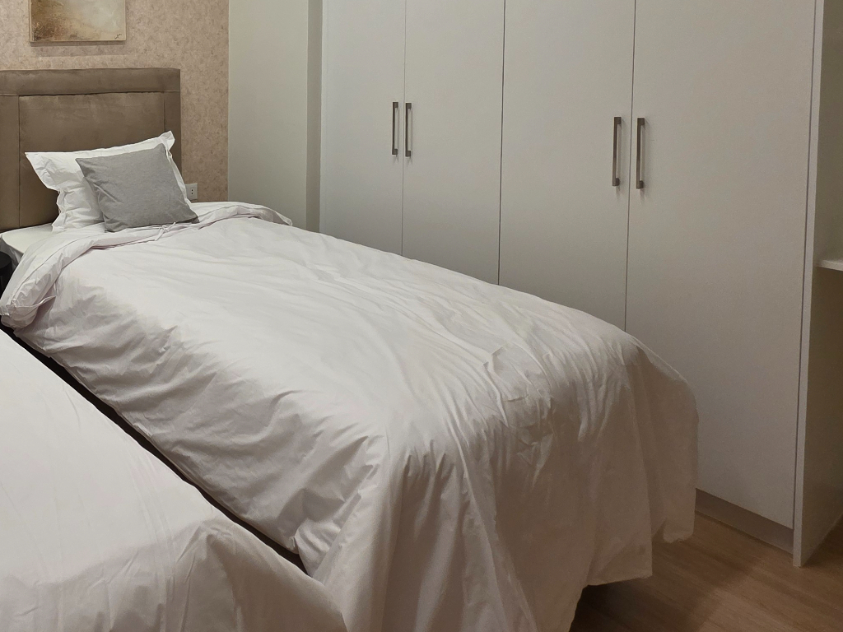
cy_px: 94
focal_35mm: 26
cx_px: 104
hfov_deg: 58.7
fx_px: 633
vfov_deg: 48.8
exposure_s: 1/100
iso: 200
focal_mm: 2.2
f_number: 1.9
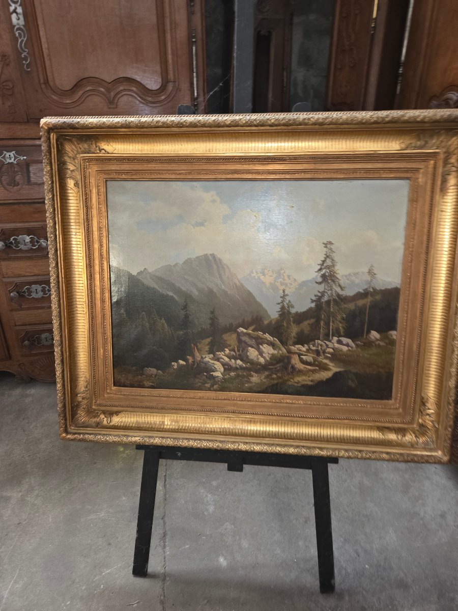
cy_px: 306
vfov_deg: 73.9
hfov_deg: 58.9
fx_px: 406
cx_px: 229
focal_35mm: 23
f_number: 1.8
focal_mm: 5.4
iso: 2000
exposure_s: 1/15
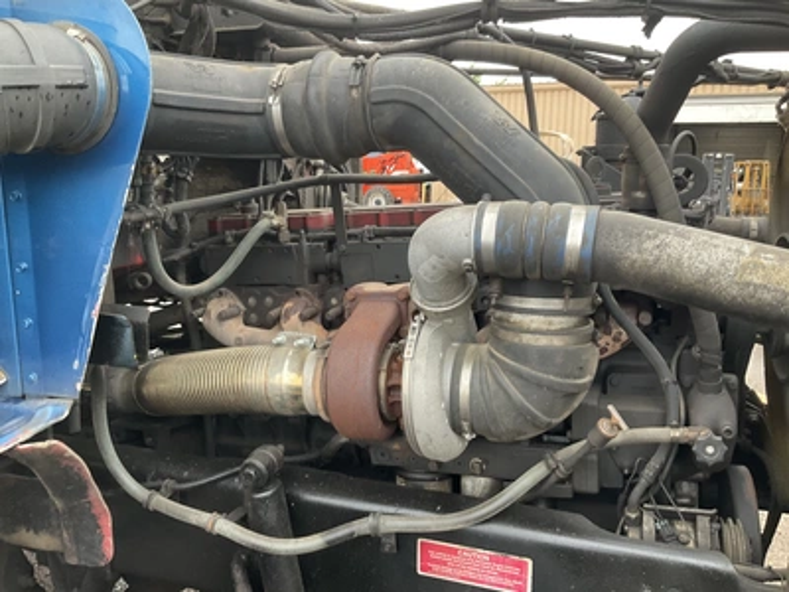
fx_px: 661
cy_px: 296
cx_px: 394
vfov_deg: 48.2
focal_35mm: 29
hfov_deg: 61.7
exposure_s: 1/122
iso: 64
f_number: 1.8
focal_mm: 3
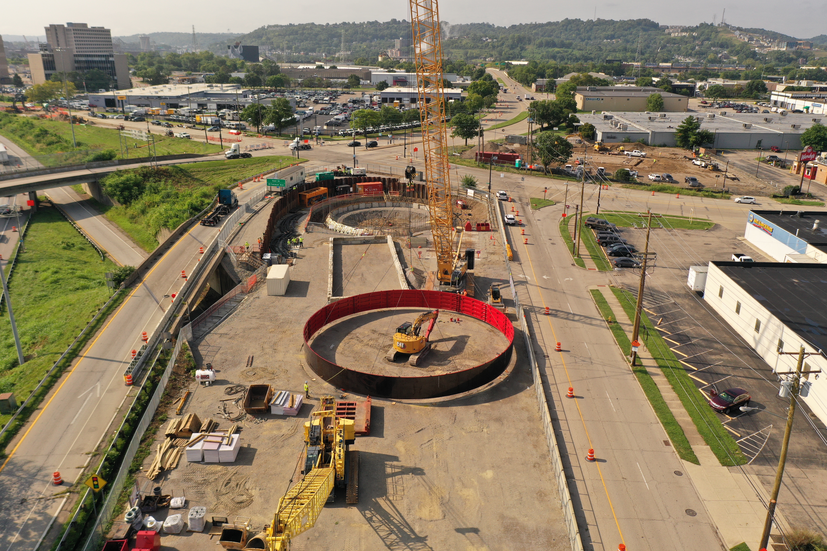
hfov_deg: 65.5
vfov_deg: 46.4
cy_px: 276
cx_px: 414
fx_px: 643
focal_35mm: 28
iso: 100
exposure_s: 1/80
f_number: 3.5
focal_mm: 10.26
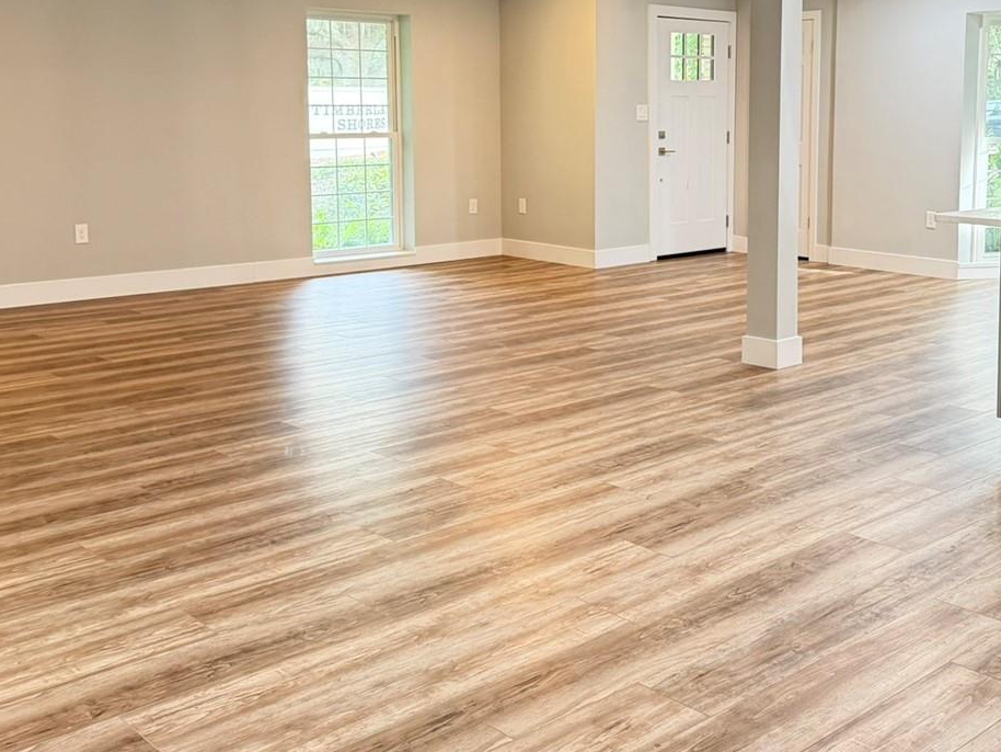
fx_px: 1215
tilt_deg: -5.5
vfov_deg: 33.9
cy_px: 216
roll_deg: +0.3
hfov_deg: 44.2
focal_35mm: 42
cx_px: 661
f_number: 1.78
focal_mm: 6.76
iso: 500
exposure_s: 1/60
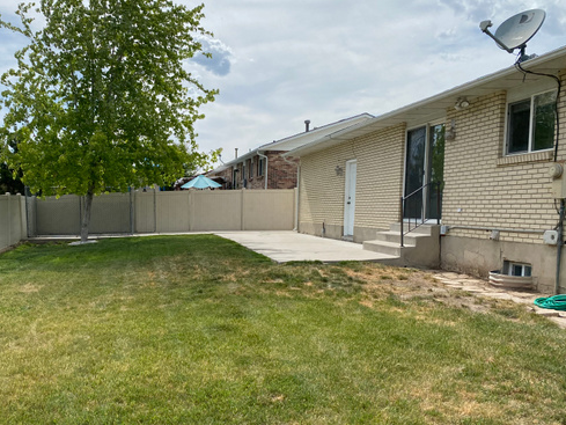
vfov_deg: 41.7
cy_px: 240
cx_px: 199
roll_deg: -2.1
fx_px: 556
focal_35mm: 34
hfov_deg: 53.1
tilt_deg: -6.2
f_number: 1.8
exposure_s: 1/3984
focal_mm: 4.25
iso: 32
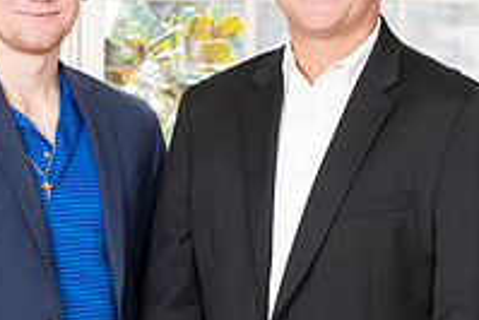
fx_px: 3036
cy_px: 188
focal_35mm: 228
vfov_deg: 6.0
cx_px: 356
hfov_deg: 9.0
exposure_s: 1/80
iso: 320
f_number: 8
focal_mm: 75
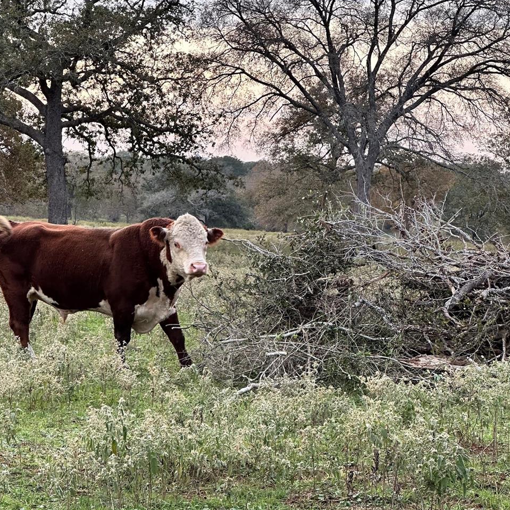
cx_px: 208
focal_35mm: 109
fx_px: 1817
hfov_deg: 16.0
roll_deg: -1.8
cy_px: 239
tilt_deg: -1.7
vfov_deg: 16.0
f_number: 2.8
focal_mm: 9
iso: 80
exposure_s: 1/99
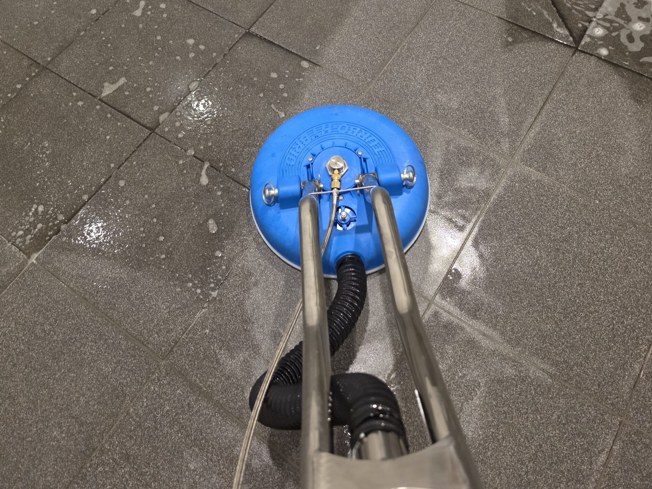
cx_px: 325
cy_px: 108
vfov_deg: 43.6
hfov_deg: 58.3
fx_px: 584
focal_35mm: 31
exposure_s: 1/100
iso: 500
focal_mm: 6.5
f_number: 1.4
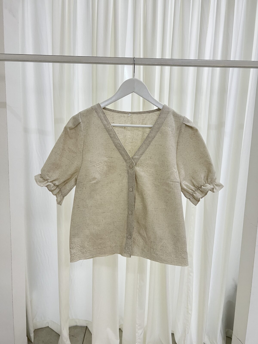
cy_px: 172
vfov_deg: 67.3
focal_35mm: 26
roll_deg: -1.4
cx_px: 129
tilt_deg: -7.2
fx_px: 258
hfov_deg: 53.1
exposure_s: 1/50
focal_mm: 5.7
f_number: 1.5
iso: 100
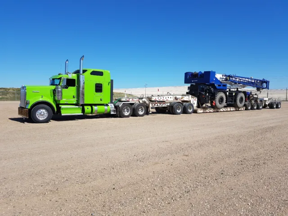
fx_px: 216
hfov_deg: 67.3
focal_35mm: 26
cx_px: 144
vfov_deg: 53.1
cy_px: 108
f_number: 1.7
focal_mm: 4.2
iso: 40
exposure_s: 1/2712
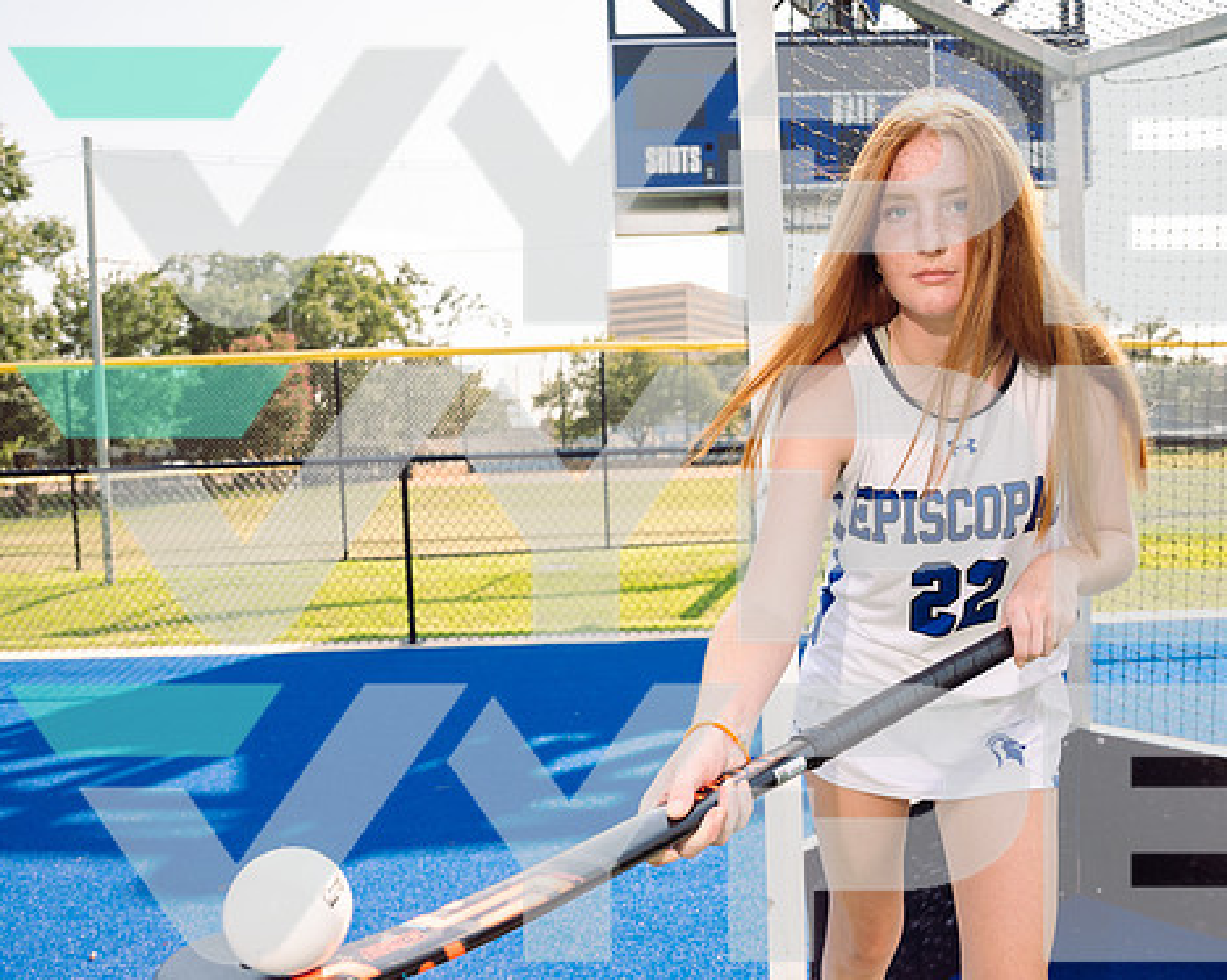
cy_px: 506
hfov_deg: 62.1
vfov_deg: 51.5
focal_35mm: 28
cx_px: 686
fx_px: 1016
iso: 100
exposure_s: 1/250
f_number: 5
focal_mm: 24
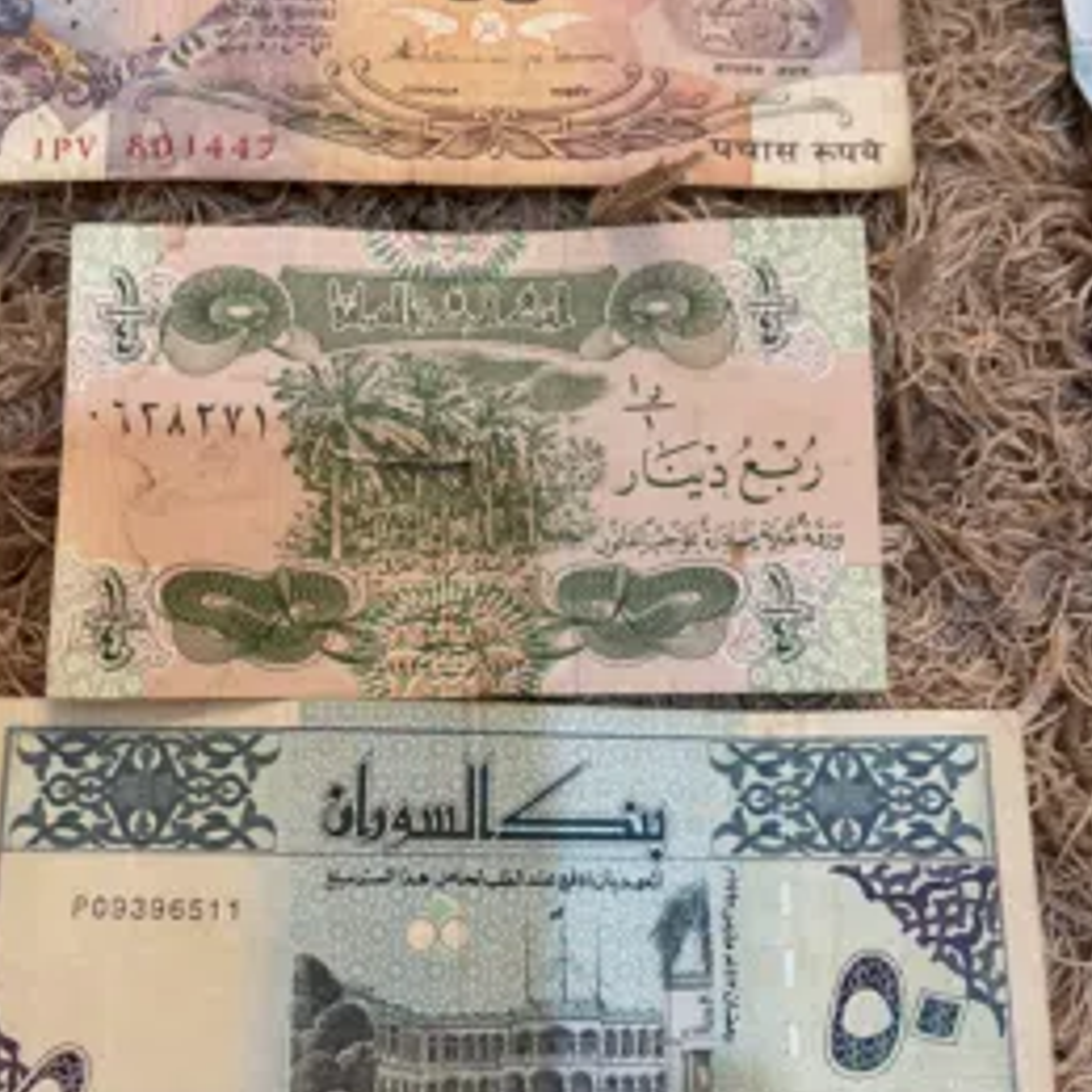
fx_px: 1213
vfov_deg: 48.4
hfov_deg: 48.4
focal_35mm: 34
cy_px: 533
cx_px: 483
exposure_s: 1/60
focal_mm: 5.1
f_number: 1.6
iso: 160
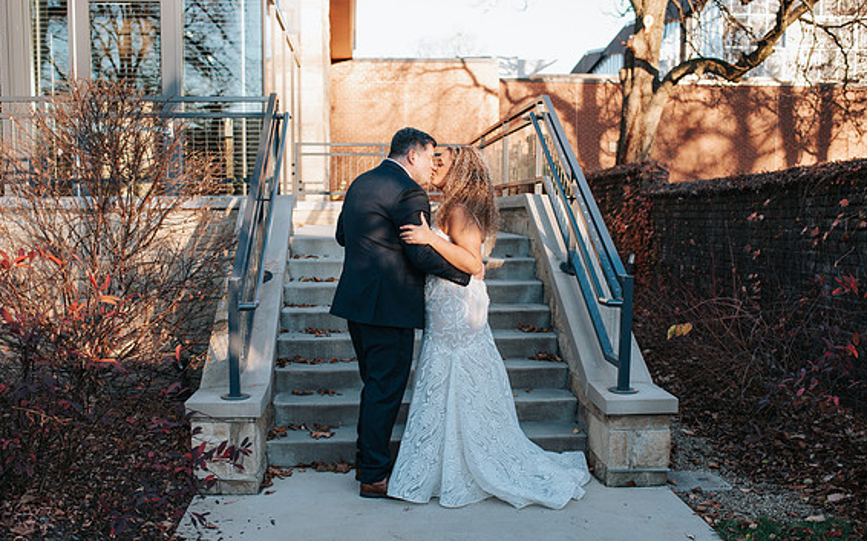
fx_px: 968
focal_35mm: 41
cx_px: 420
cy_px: 316
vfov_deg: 31.1
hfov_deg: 48.2
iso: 400
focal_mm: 35
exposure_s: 1/500
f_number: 2.8
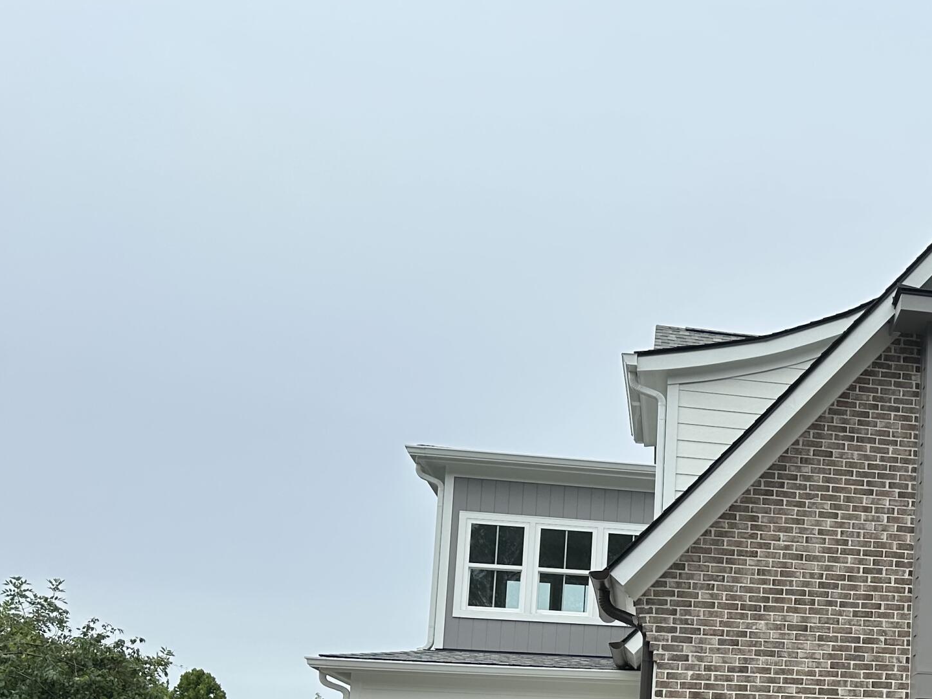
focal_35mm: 50
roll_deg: -1.4
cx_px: 949
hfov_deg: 34.5
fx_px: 1346
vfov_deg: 27.9
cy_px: 650
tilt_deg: +9.1
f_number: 1.78
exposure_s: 1/1587
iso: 80
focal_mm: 6.86
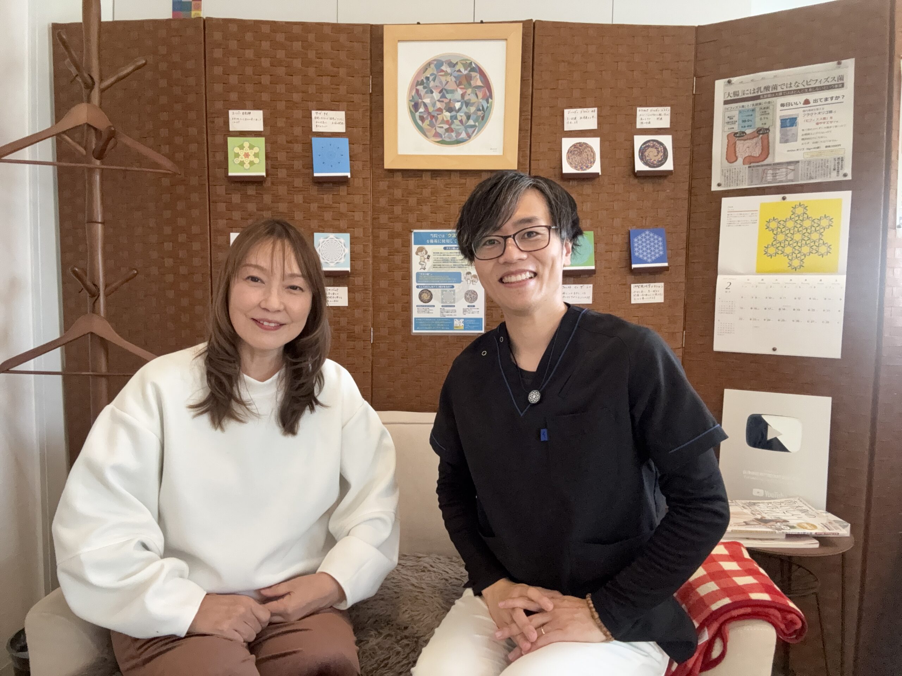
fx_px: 599
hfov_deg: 73.9
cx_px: 451
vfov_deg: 58.9
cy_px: 338
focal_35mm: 23
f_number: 1.9
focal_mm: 2.69
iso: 200
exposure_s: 1/55
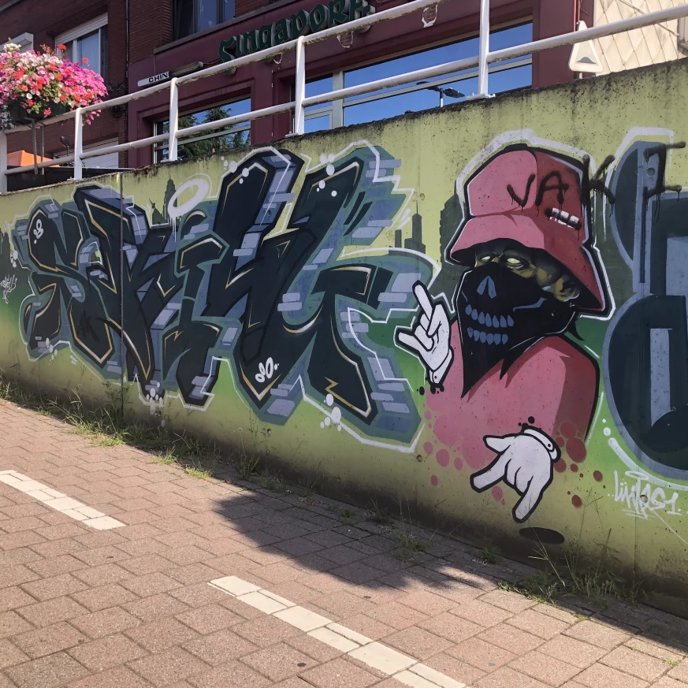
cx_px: 367
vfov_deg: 48.5
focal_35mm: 34
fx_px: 765
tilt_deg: +0.3
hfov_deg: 48.4
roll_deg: +0.2
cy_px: 341
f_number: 1.8
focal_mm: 4
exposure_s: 1/571
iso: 20
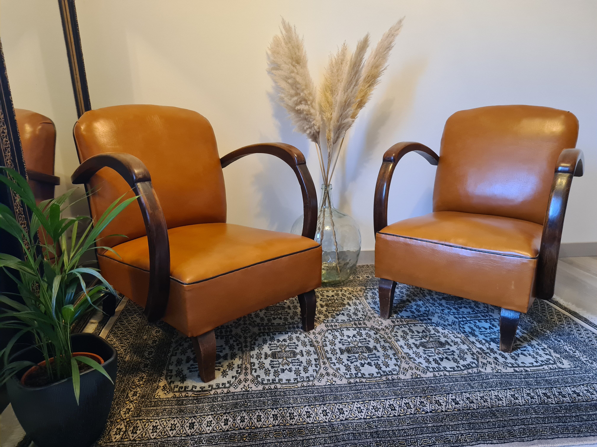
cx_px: 298
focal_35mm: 26
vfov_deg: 53.1
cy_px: 224
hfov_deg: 67.3
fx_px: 448
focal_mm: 5.4
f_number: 1.8
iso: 800
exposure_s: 1/50
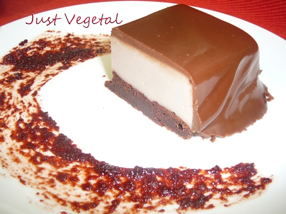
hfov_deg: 52.6
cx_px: 143
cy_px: 107
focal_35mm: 35
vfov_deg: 40.7
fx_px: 289
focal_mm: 5.2
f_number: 2.8
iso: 80
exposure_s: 1/30
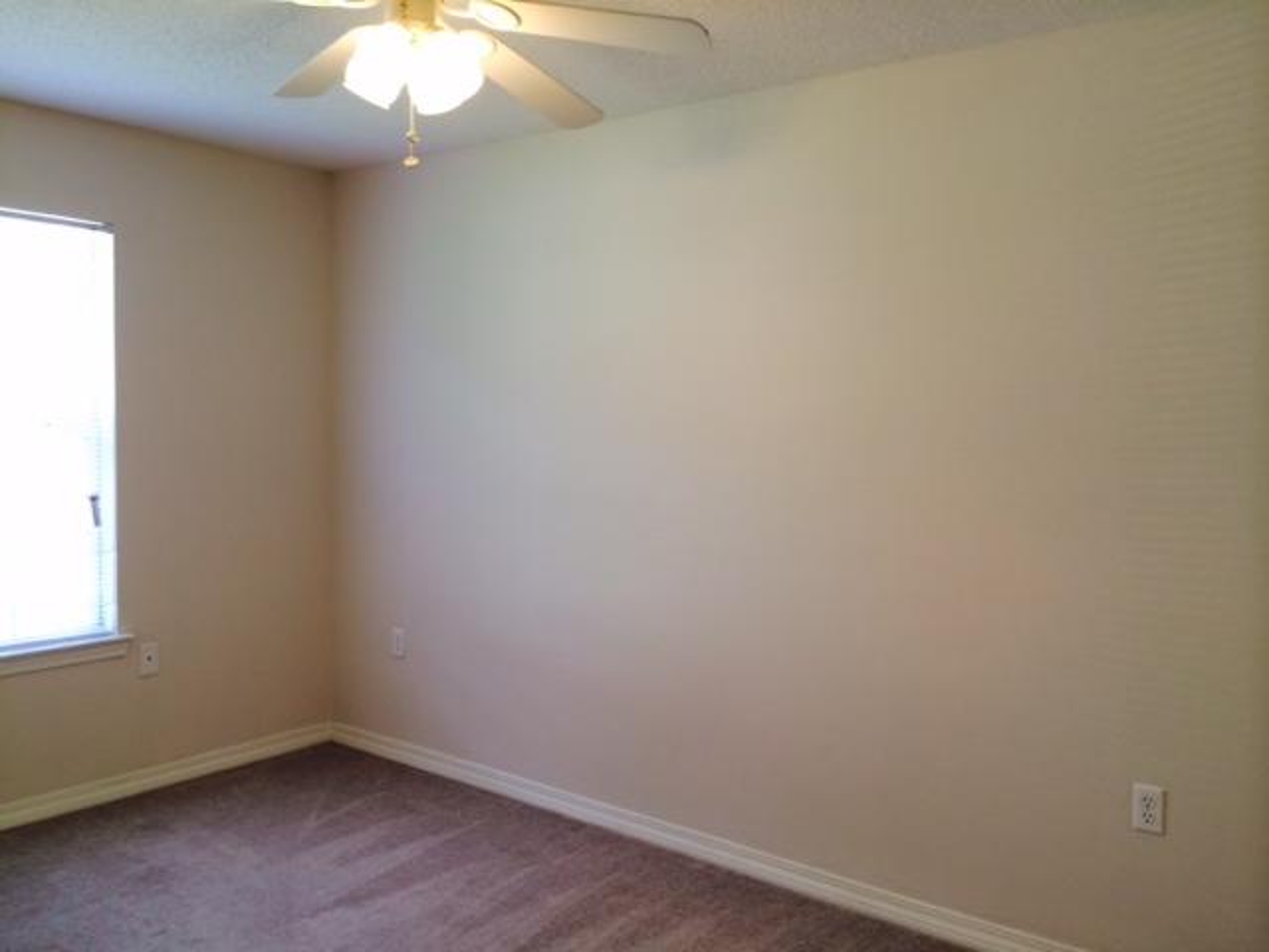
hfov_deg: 60.0
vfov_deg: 46.8
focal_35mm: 30
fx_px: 1100
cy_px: 476
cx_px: 634
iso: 40
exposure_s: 1/33
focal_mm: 4.12
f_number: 2.2
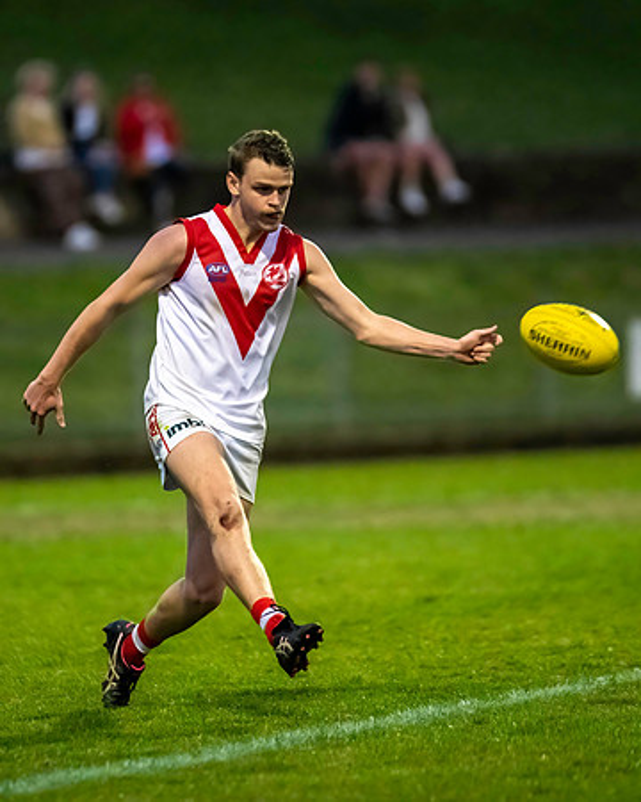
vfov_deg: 3.9
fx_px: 11620
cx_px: 198
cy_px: 361
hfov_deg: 3.2
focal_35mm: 490
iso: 10000
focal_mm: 300
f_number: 2.8
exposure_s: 1/1600
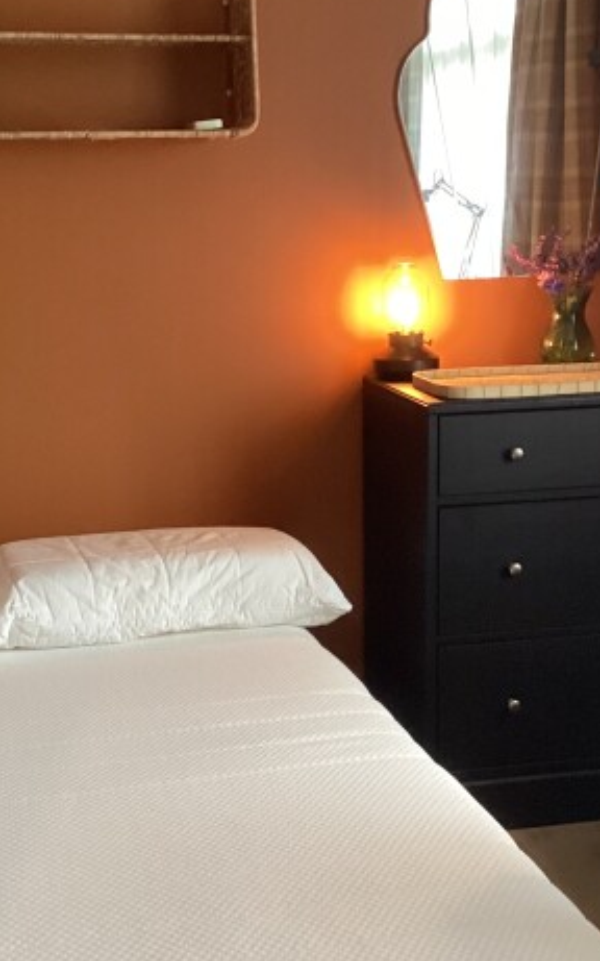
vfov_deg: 35.7
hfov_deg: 22.7
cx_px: 265
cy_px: 461
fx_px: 1492
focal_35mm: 57
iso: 320
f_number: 2.4
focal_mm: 3.3
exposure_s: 1/50
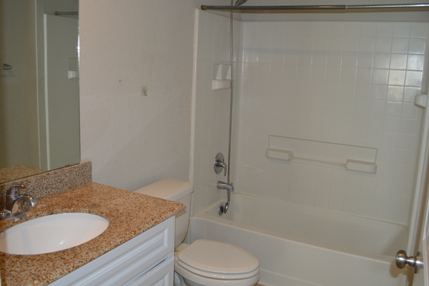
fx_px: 369
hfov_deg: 60.3
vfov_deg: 42.3
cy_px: 135
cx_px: 226
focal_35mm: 31
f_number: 3.5
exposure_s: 1/60
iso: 400
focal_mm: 18
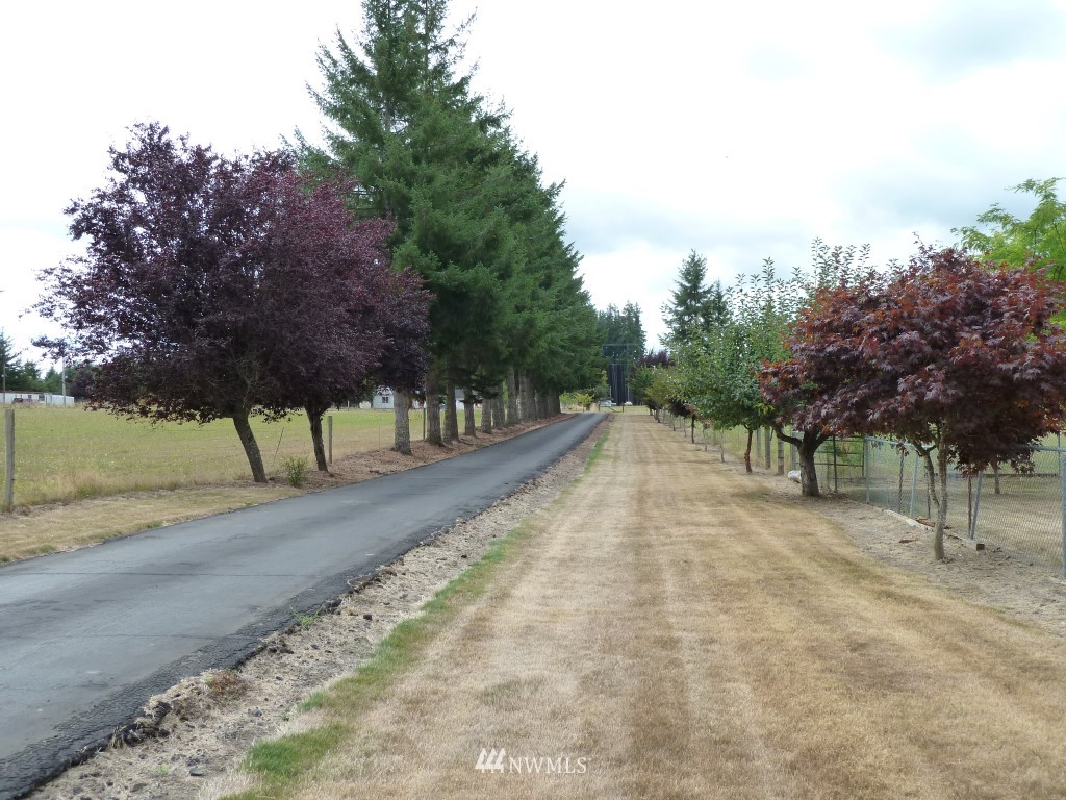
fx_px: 1139
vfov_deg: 38.7
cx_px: 533
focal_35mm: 37
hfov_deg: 50.1
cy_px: 400
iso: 125
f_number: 4
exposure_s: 1/320
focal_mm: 6.1
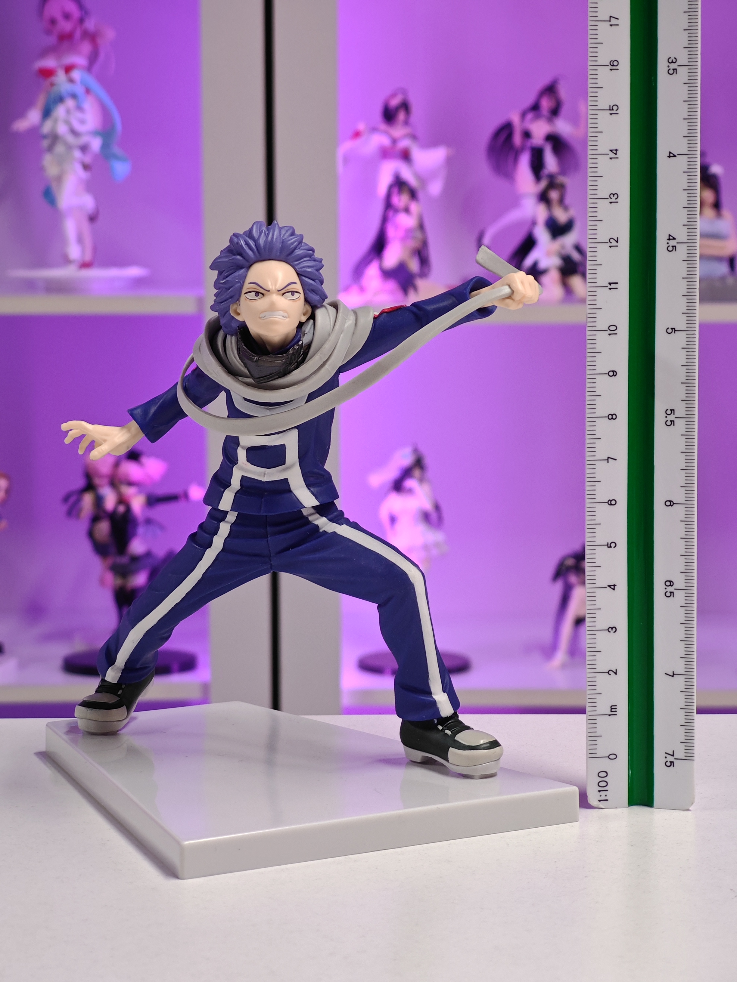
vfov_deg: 24.4
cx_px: 368
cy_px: 491
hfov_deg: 18.4
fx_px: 2271
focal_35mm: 80
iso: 400
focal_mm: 7.48
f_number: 2.4
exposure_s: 1/20.7
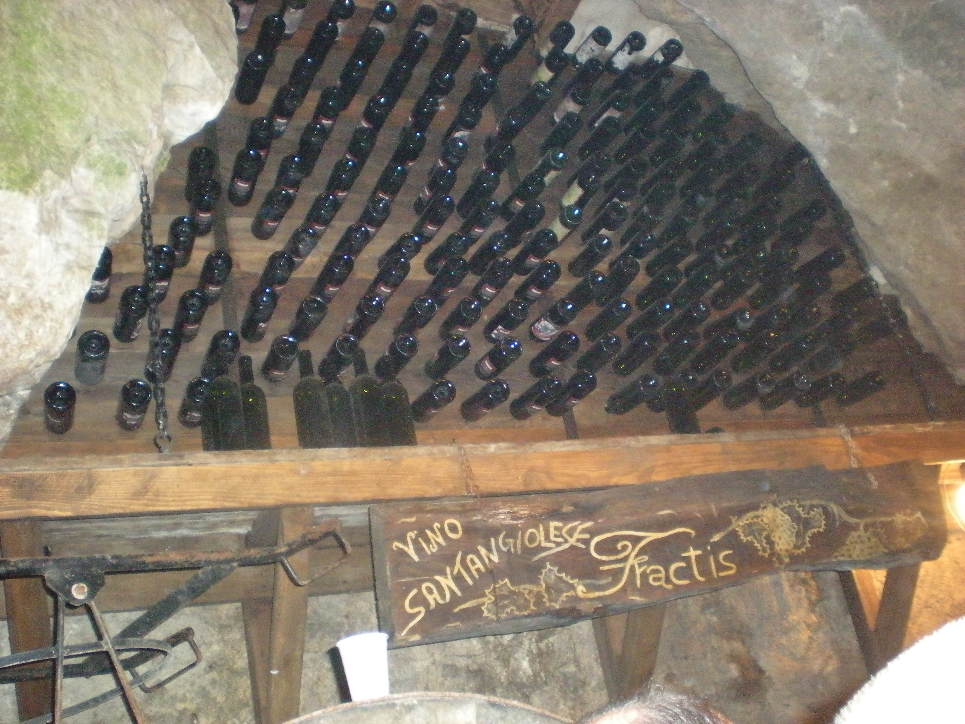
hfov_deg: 49.0
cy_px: 362
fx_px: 1059
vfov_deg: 37.7
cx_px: 482
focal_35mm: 38
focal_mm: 6.3
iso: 800
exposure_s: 1/60
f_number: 3.1
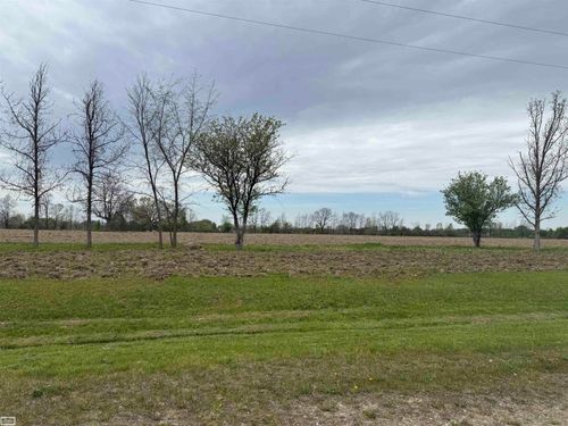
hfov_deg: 71.6
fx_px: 394
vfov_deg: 56.8
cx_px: 284
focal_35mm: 24
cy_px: 213
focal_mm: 6.76
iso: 80
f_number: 1.78
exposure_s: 1/5319
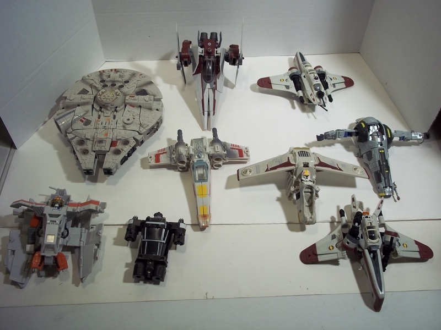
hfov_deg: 51.4
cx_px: 220
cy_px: 165
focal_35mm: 36
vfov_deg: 39.7
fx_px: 459
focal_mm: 6.5
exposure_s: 1/40
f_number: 3.1
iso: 80
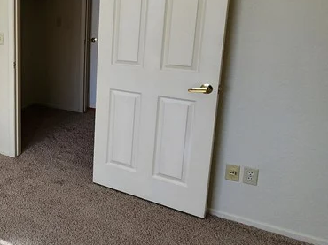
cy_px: 73
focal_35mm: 36
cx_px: -67
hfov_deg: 38.1
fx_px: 341
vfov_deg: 39.0
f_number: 2.2
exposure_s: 1/170
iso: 50
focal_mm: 2.2
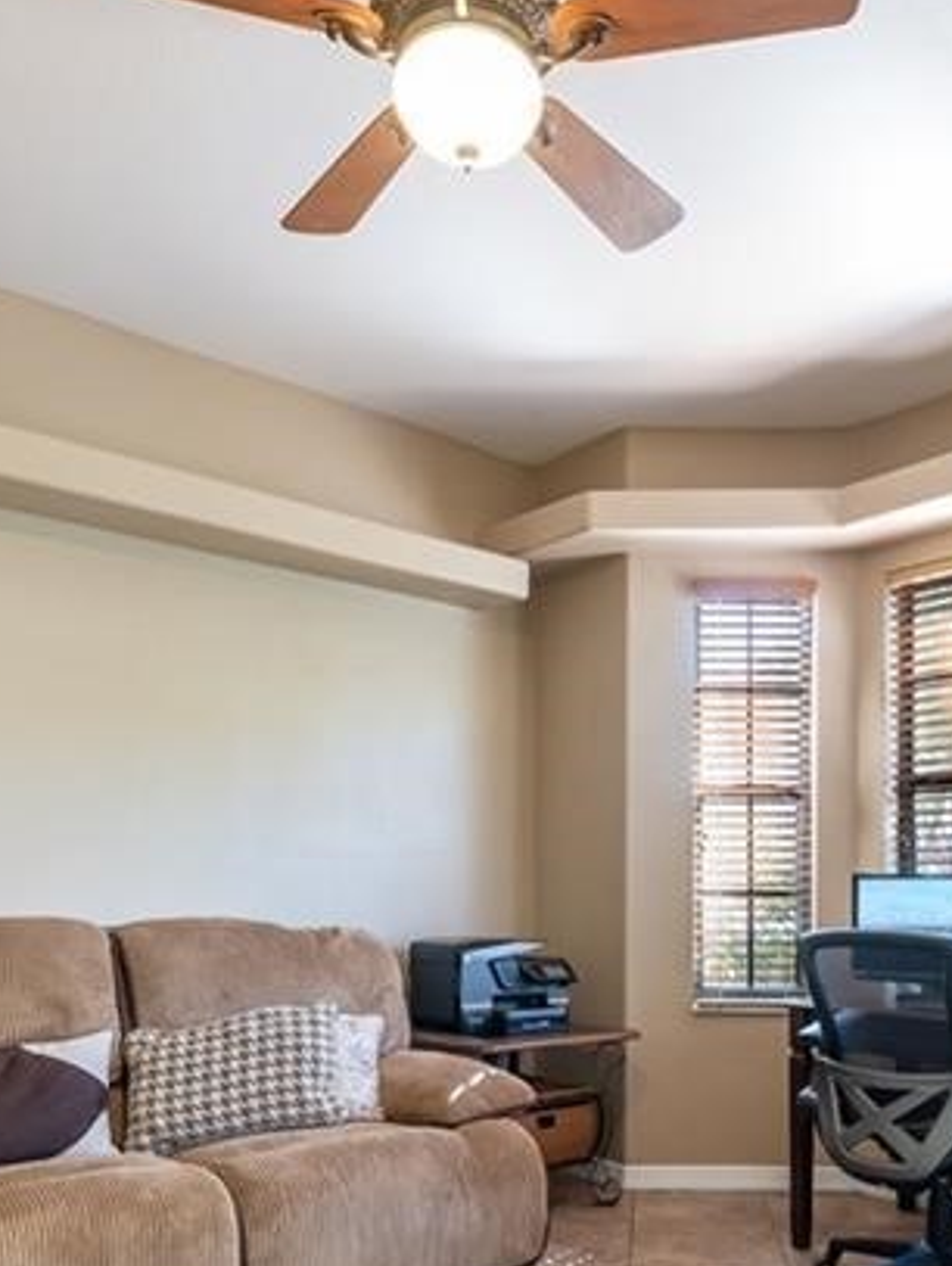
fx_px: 1062
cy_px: 876
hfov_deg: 47.8
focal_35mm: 29
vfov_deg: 59.7
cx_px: 597
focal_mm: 12
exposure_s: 1.6
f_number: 9
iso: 200
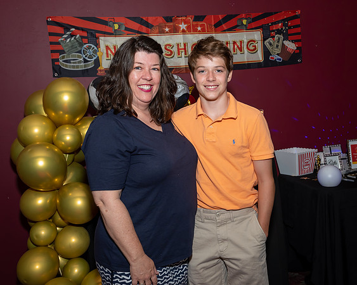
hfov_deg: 39.4
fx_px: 494
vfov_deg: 32.2
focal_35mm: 47
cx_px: 227
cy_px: 127
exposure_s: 1/250
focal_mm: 24
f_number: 7.1
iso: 400
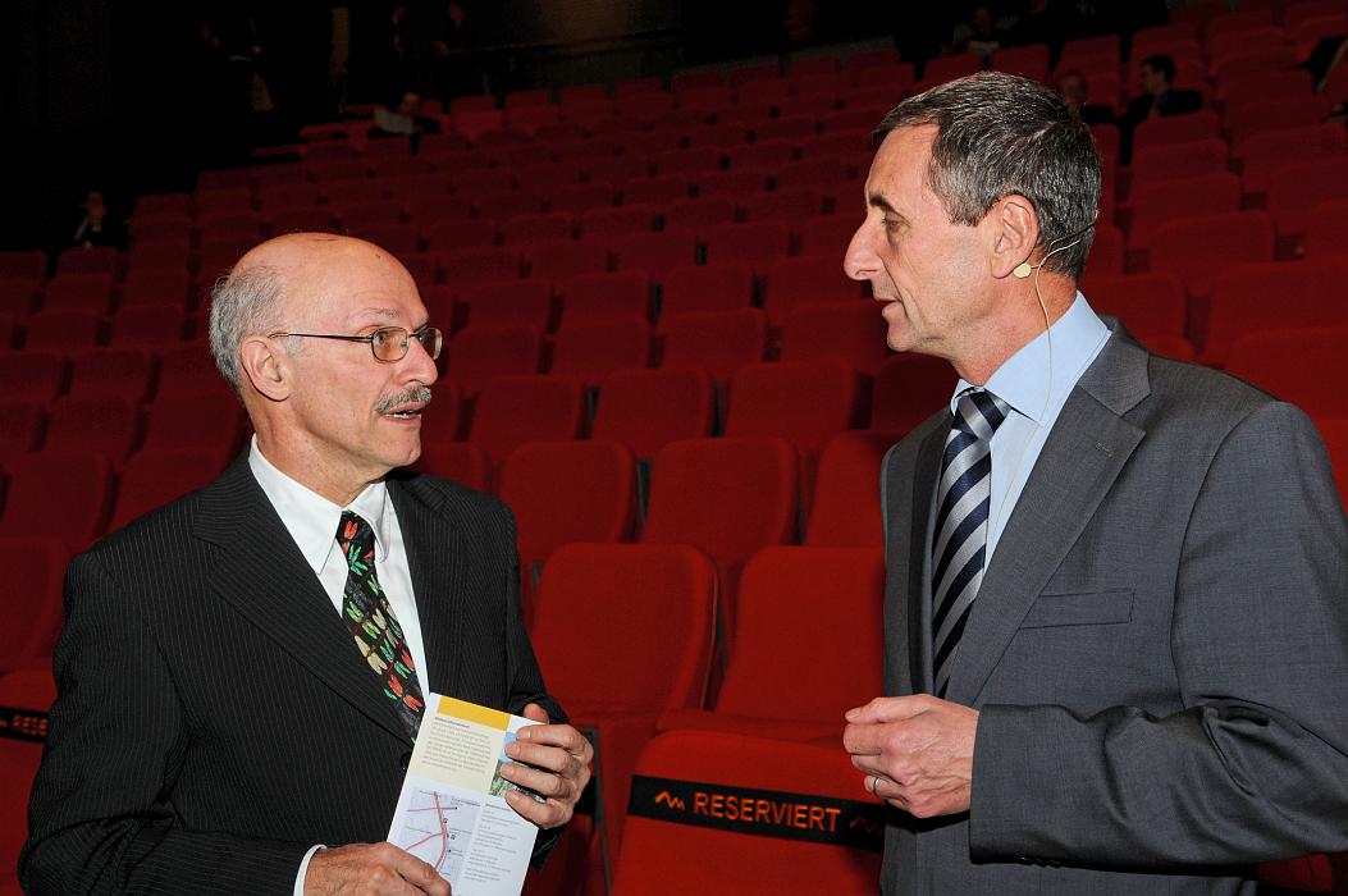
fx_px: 1740
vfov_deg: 28.9
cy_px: 448
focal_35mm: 46
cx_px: 674
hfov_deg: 42.4
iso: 200
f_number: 5
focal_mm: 31
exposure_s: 1/60
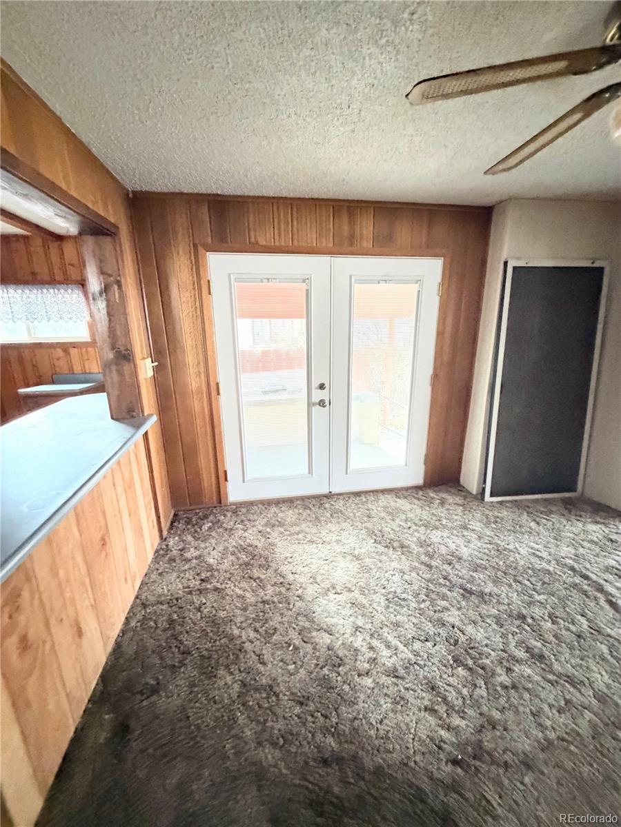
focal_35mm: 14
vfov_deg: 102.1
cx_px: 310
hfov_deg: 85.7
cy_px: 414
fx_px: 335
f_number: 2.2
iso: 1250
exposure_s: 1/60
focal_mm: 2.22
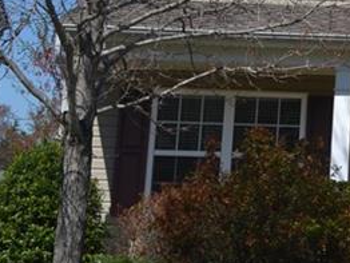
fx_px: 1366
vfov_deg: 10.7
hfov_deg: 13.2
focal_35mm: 135
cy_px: -108
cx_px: 632
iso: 100
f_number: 9
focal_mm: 24
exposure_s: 1/320
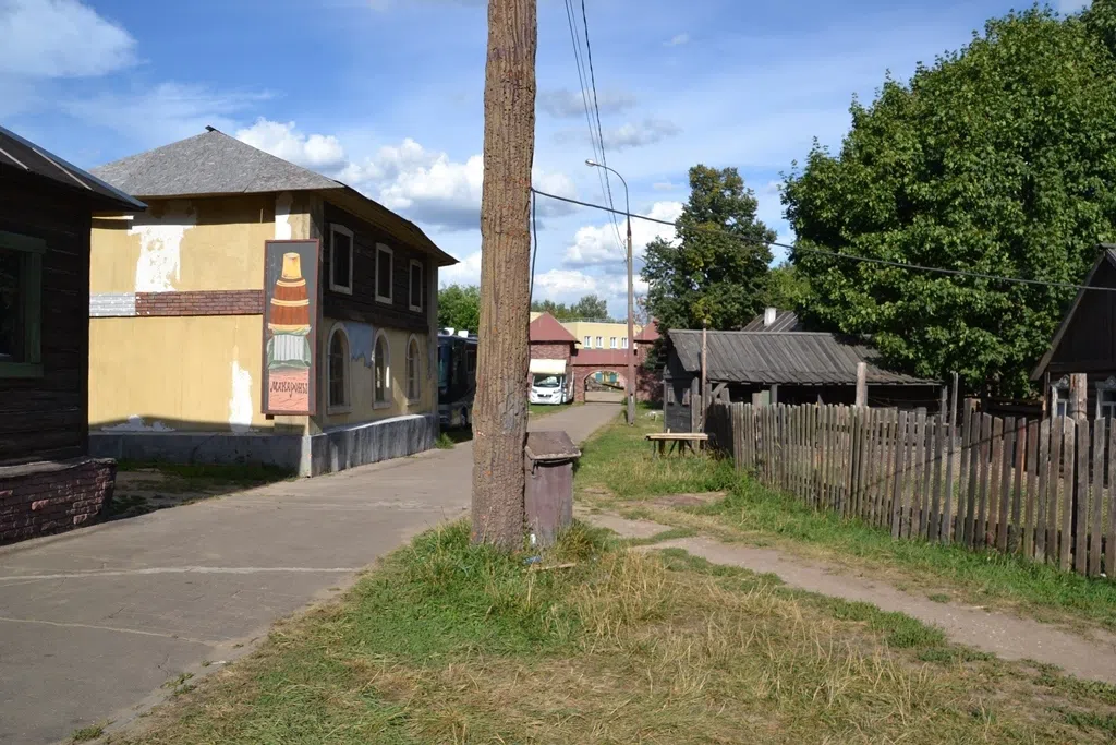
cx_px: 558
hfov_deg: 67.4
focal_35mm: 27
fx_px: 837
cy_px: 372
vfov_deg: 47.9
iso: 200
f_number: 10
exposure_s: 1/400
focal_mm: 18
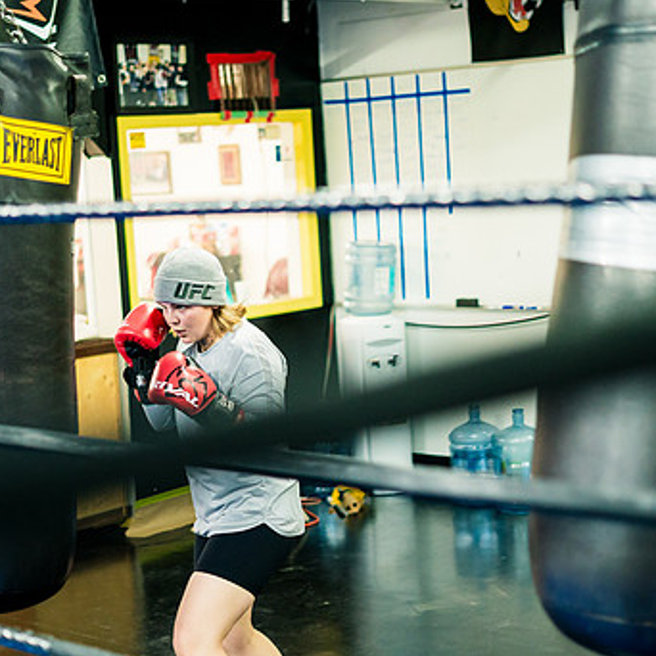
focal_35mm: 72
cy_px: 340
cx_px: 303
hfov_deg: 24.0
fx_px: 1544
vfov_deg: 24.0
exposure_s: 1/400
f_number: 1.8
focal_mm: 50
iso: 2500
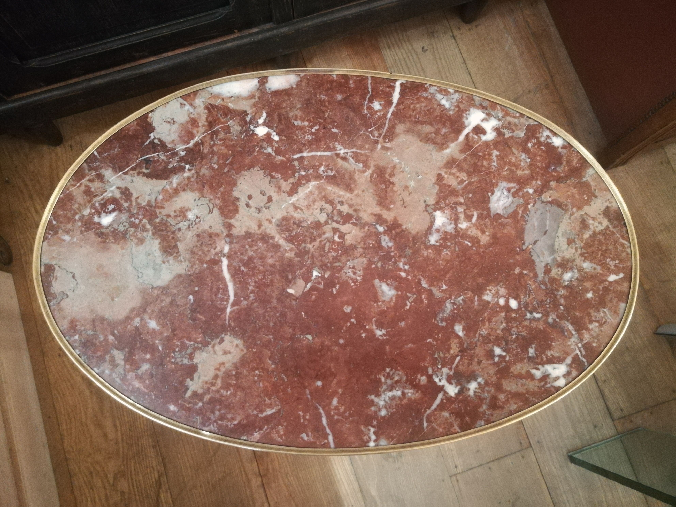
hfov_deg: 67.3
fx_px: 508
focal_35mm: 26
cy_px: 254
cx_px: 338
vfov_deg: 53.1
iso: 1250
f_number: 2.2
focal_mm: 3.83
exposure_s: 1/14.3
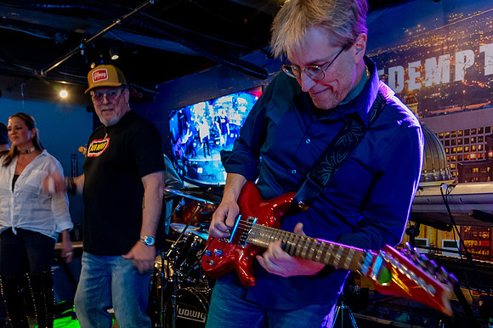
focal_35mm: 37
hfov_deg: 51.8
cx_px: 217
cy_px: 216
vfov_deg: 35.6
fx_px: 507
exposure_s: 1/25
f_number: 4
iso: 6400
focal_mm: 24
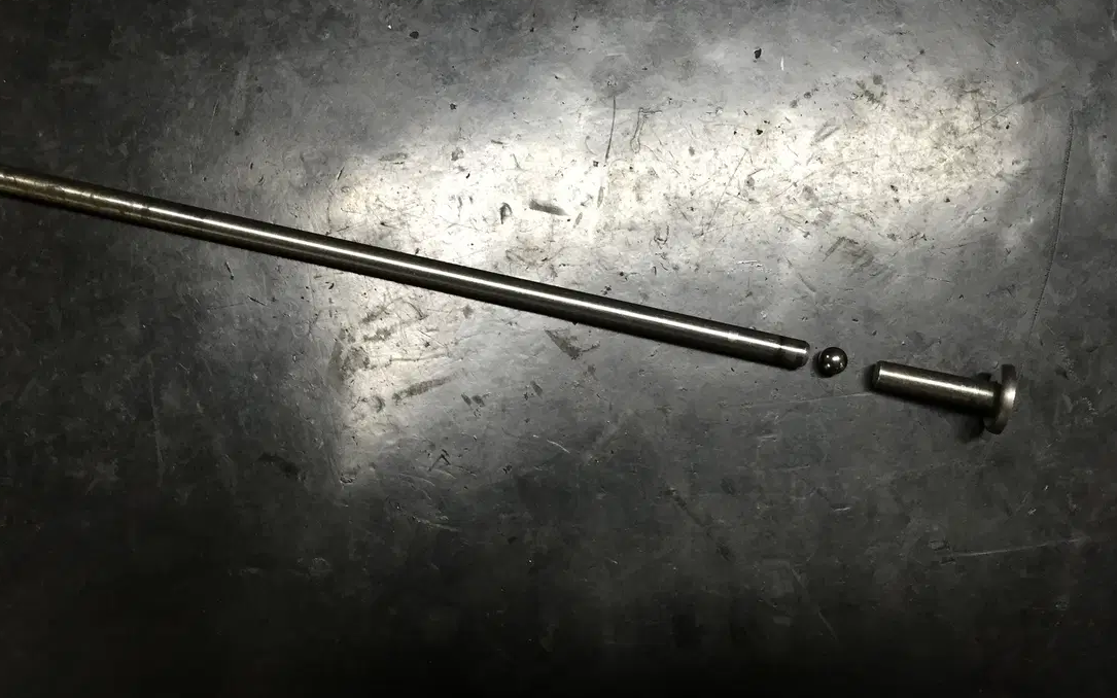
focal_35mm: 34
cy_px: 316
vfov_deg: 37.2
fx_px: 1035
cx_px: 526
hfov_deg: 56.7
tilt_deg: -85.3
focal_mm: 4.15
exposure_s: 1/33
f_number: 2.2
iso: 100
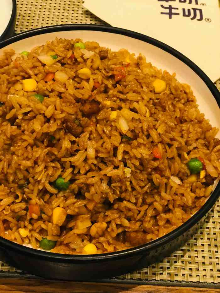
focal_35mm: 57
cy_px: 146
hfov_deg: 25.7
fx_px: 483
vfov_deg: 33.8
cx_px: 110
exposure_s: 1/50
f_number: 2.8
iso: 640
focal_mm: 6.6
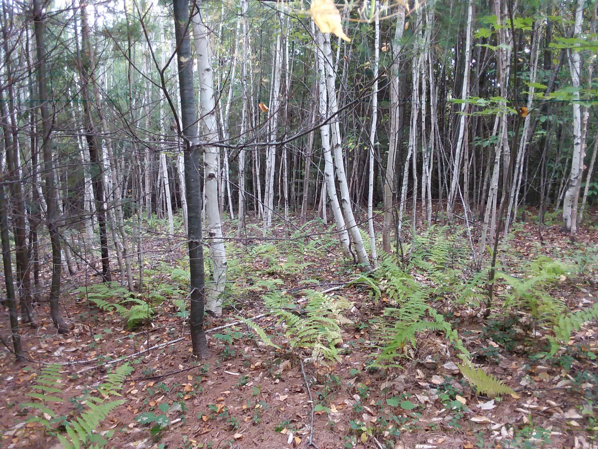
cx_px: 299
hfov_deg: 61.7
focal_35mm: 29
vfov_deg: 48.2
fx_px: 501
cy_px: 224
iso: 160
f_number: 1.9
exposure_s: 1/30
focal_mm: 2.47
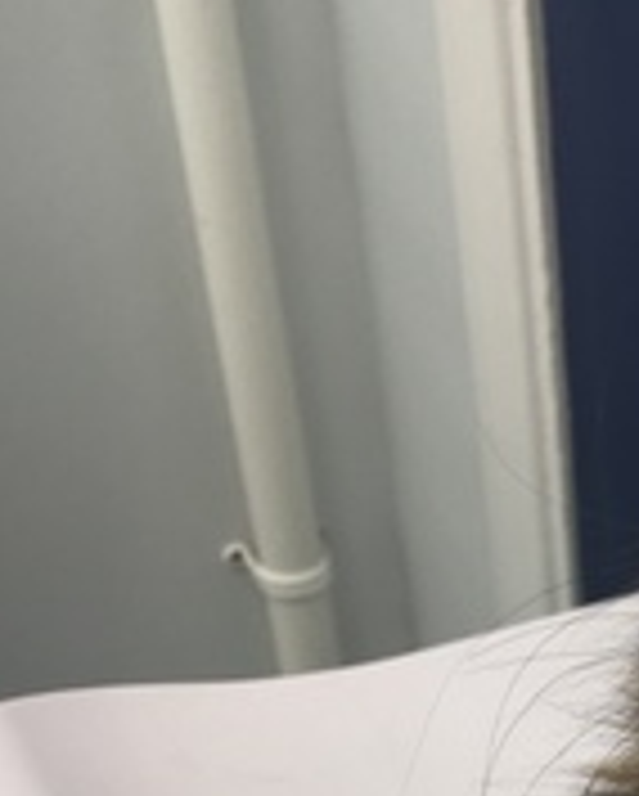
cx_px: 936
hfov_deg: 15.0
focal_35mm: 96
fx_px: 2266
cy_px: 1124
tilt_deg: -45.5
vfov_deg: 18.2
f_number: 2.2
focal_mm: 4.15
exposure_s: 1/63
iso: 25
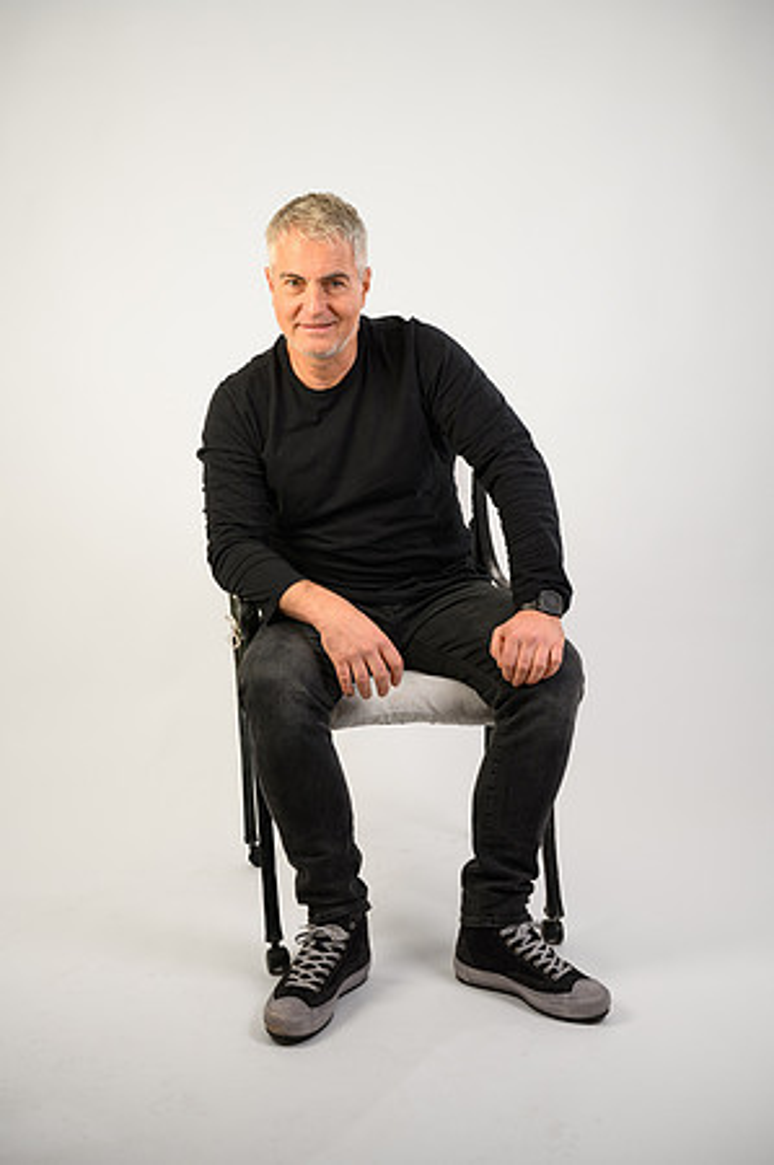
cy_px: 582
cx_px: 387
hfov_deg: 33.3
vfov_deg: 48.5
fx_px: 1293
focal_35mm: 40
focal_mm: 40
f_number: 7.1
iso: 200
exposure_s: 1/60
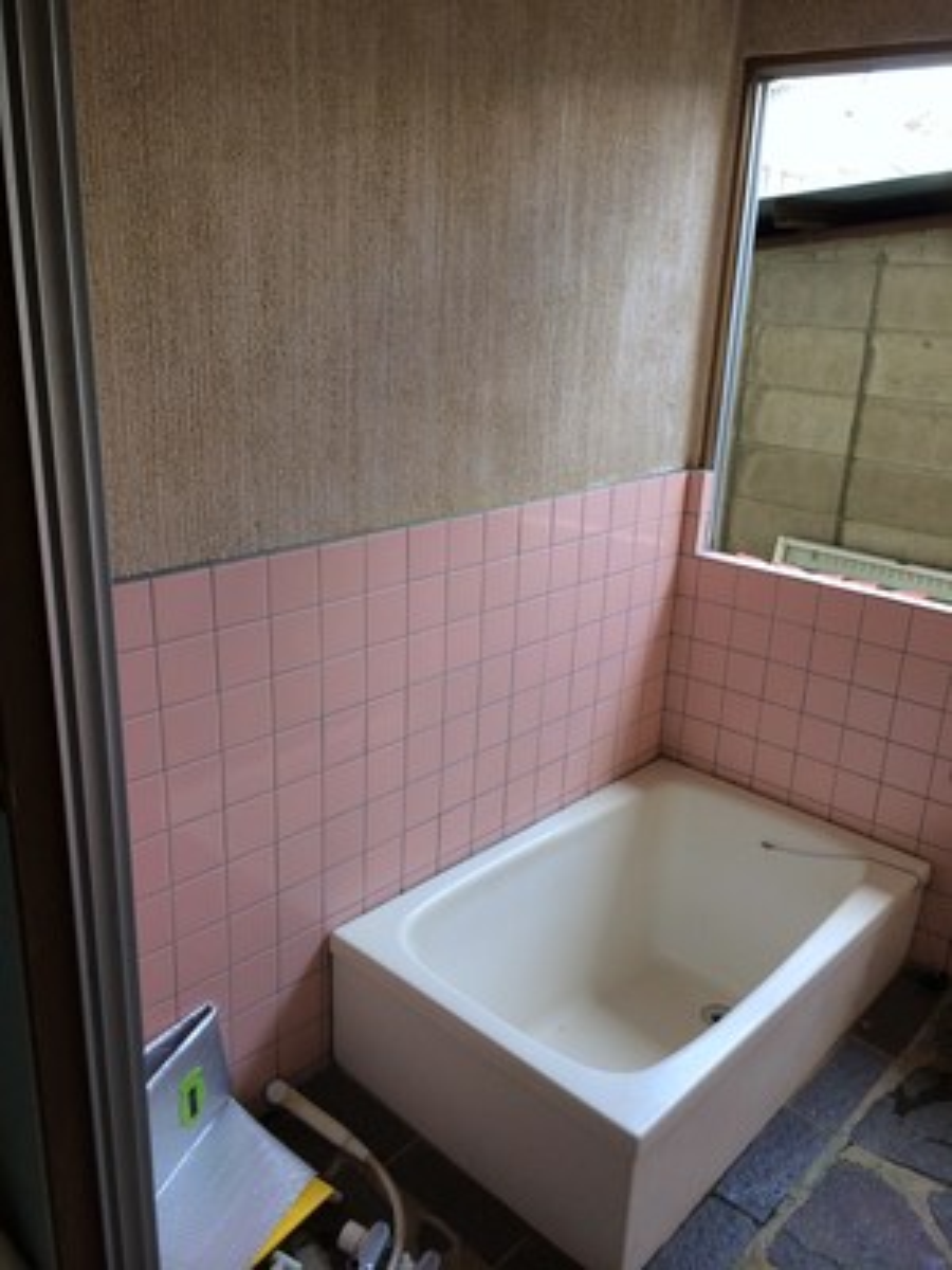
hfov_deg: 46.8
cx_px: 476
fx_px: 1100
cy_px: 635
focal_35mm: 30
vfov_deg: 60.0
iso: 50
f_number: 2.2
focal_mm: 4.12
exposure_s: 1/60
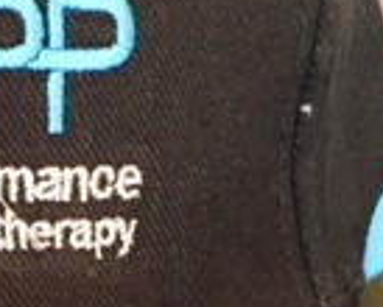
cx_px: -39
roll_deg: +0.5
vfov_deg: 11.5
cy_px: 363
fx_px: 1498
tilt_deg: -28.3
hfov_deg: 14.2
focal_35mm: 132
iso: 250
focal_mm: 4.15
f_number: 2.2
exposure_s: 1/17
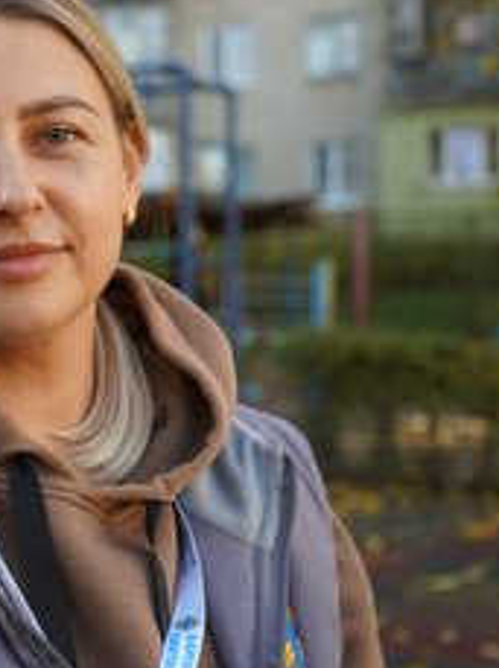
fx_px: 1330
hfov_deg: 20.3
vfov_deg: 28.2
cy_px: 296
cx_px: -41
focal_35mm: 69
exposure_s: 1/160
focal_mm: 41
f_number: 4
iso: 100
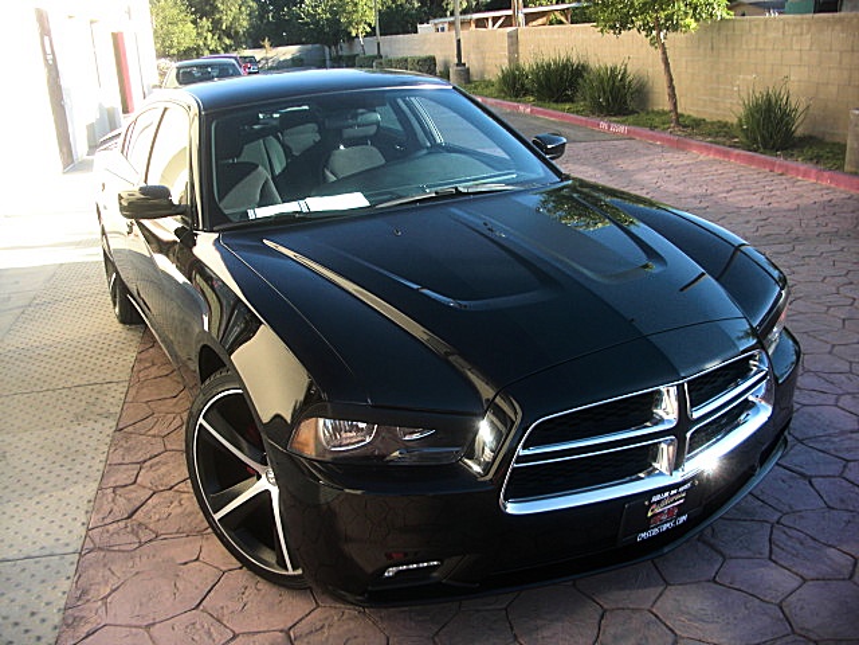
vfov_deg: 39.7
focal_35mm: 36
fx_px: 893
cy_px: 322
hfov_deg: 51.4
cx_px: 430
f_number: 2.8
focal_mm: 6.3
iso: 50
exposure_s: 1/160
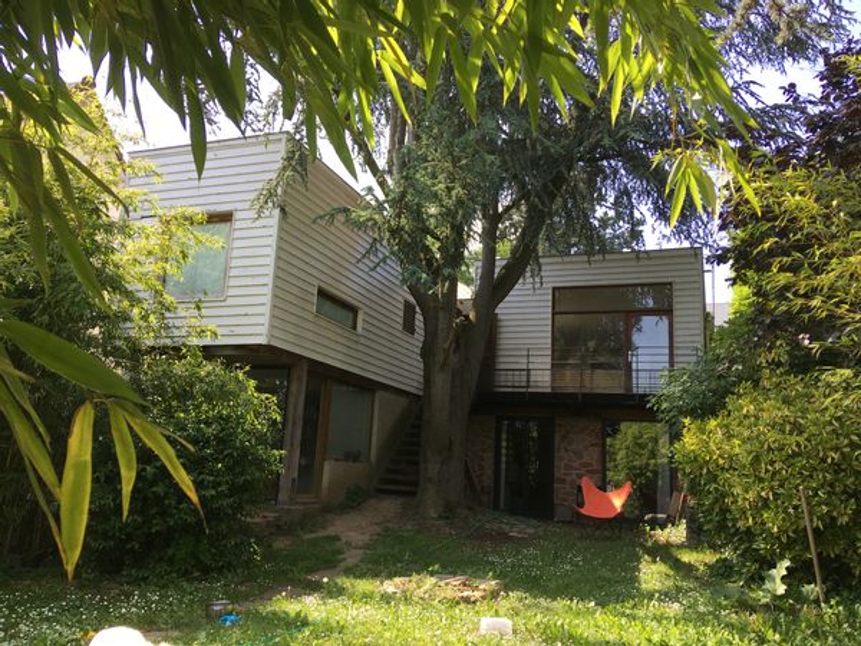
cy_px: 323
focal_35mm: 29
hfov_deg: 61.7
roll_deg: -2.5
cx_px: 430
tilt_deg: +11.2
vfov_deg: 48.2
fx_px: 721
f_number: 2.2
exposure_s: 1/379
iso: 25
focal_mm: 4.15
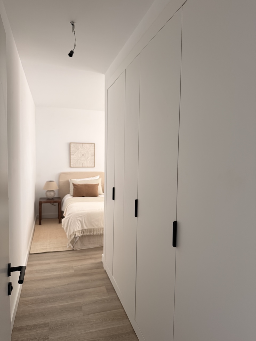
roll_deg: -1.0
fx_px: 237
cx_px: 128
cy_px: 170
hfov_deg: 56.8
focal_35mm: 24
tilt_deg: -2.8
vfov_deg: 71.6
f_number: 1.78
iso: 160
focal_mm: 6.76
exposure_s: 1/121
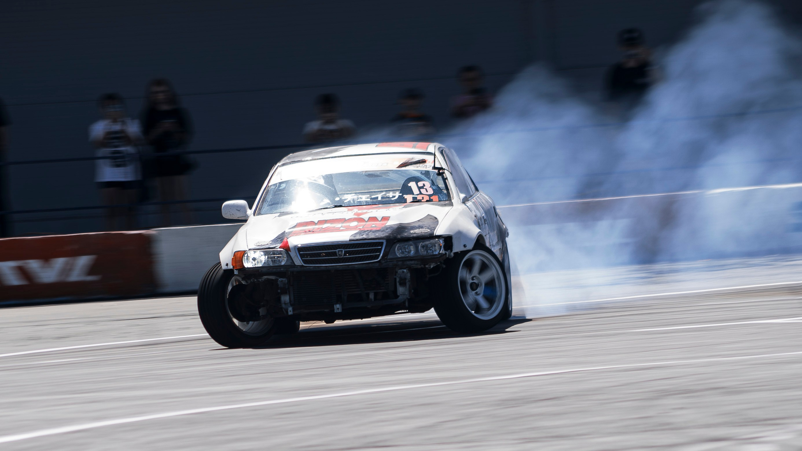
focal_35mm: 408
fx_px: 8679
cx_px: 357
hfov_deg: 5.3
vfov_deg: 3.0
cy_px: 317
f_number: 7.1
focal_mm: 180
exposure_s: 1/125
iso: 100
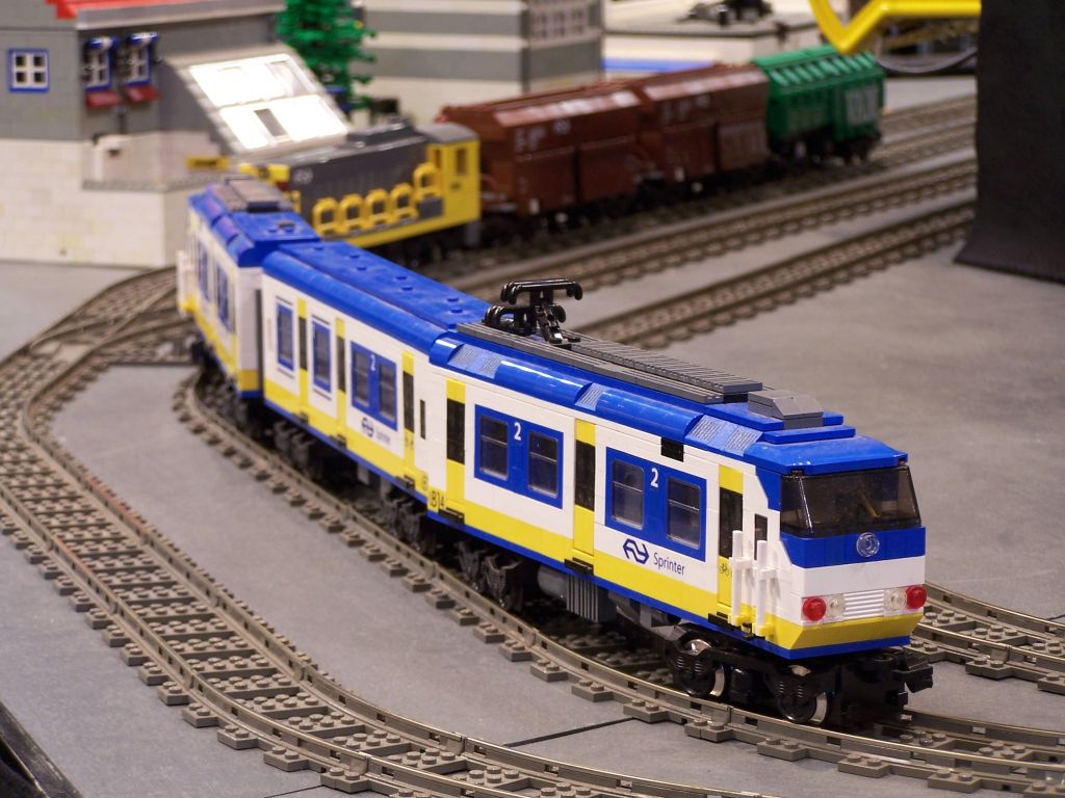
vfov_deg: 12.7
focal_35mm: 117
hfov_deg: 16.8
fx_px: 3600
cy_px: 399
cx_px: 532
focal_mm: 19.4
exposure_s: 1/2
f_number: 3.2
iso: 80
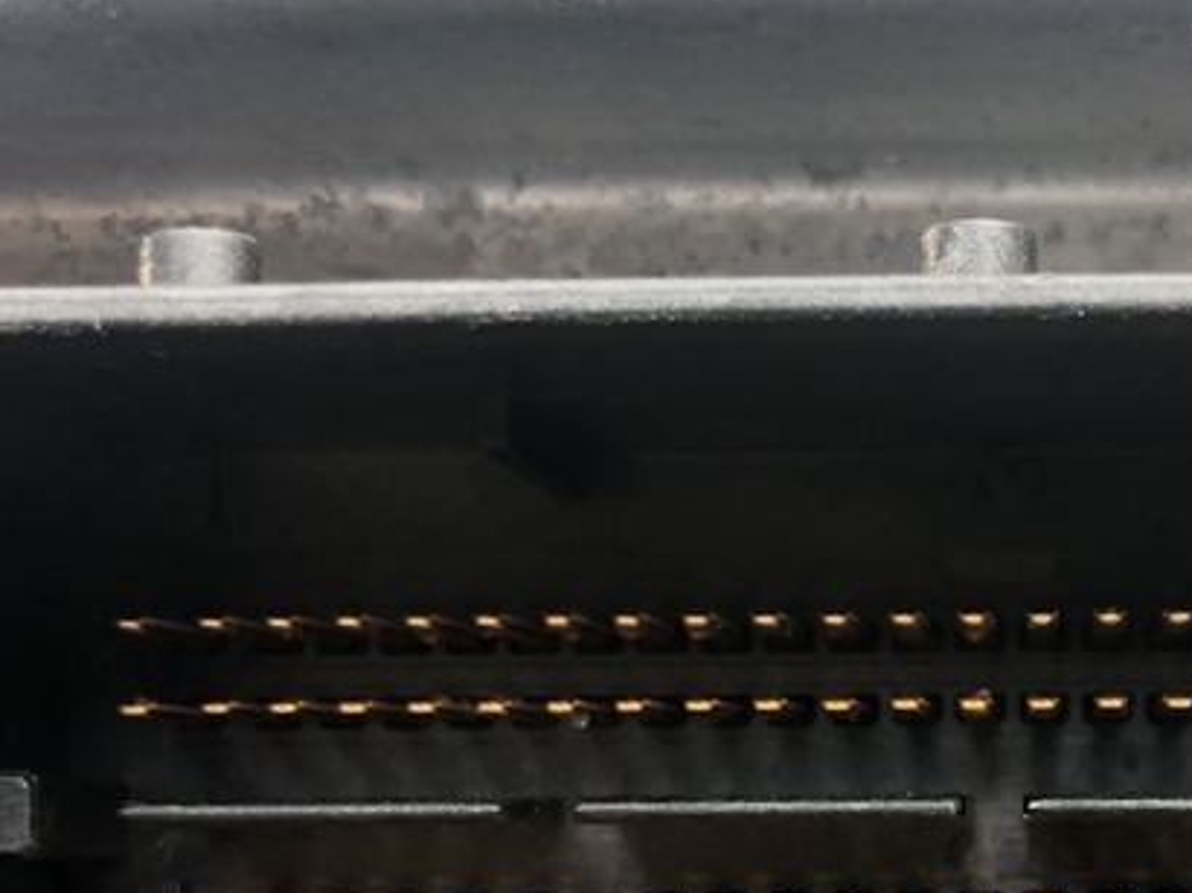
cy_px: 768
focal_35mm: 70
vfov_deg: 20.6
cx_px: 1047
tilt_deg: -87.7
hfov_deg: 26.9
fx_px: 2409
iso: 25
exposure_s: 1/120
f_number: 1.8
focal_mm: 4
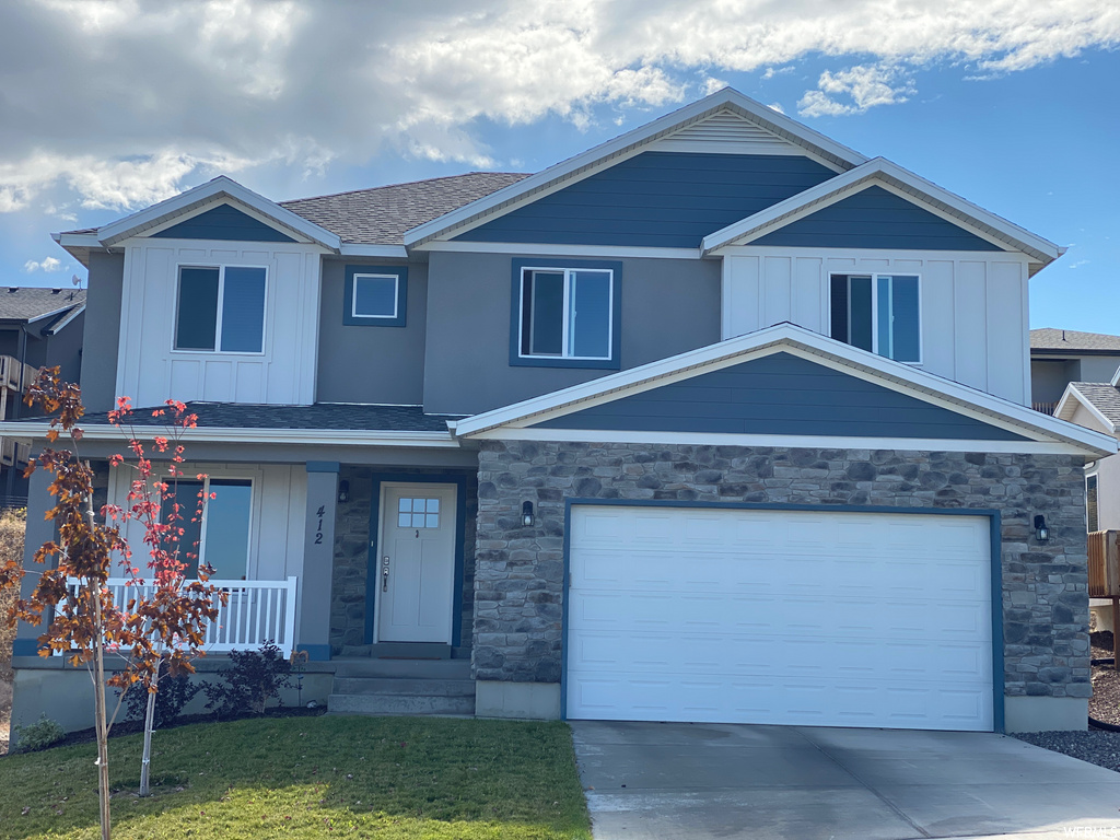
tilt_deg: +8.4
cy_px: 420
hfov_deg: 36.8
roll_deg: -2.2
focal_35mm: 52
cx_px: 560
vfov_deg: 28.0
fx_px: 1682
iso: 20
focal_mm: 6
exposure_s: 1/1170
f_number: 2
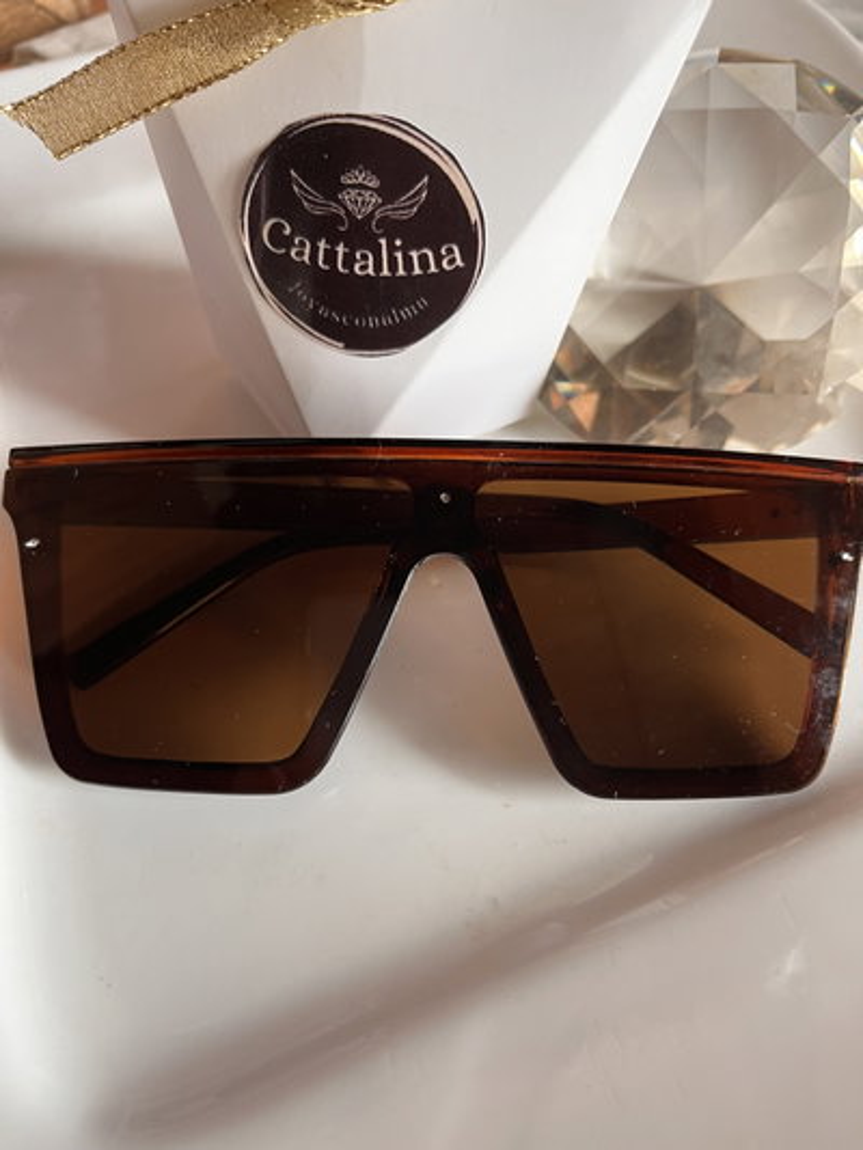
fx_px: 864
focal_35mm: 26
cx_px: 432
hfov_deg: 53.1
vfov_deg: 67.3
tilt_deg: -60.4
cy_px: 575
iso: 100
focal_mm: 5.1
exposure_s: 1/53
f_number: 1.6
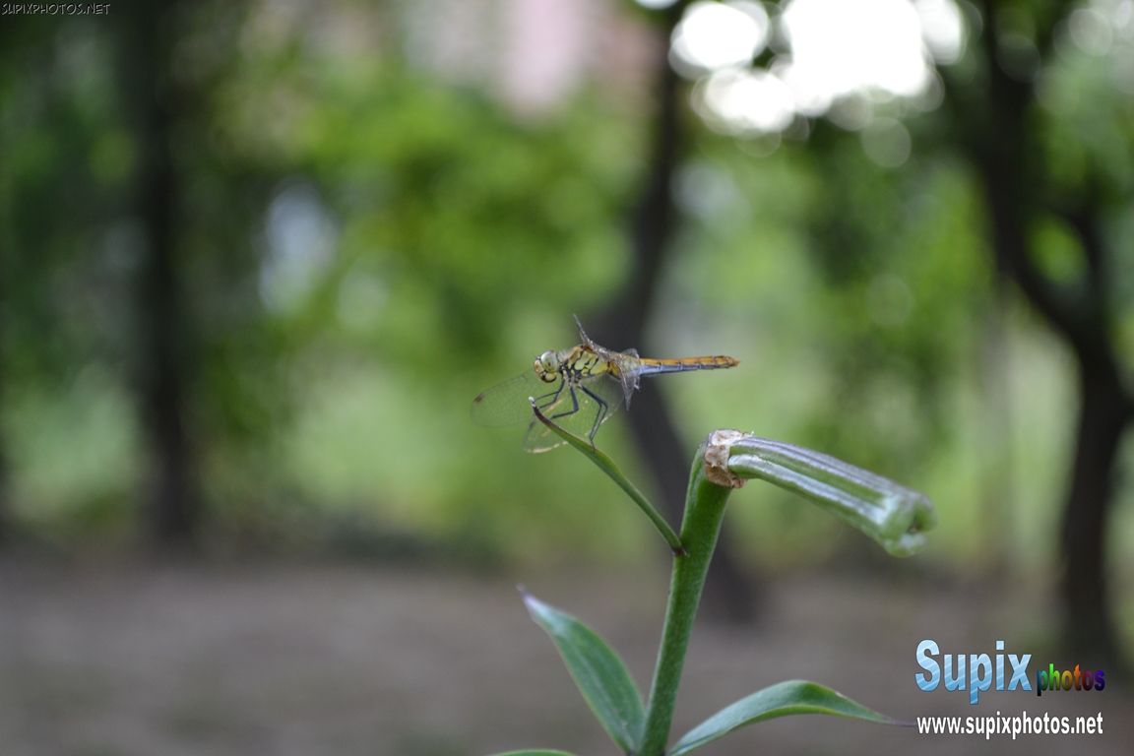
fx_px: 2599
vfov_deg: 16.6
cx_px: 567
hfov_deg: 24.6
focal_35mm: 82
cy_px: 378
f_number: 5.6
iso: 400
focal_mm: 55
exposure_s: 1/60
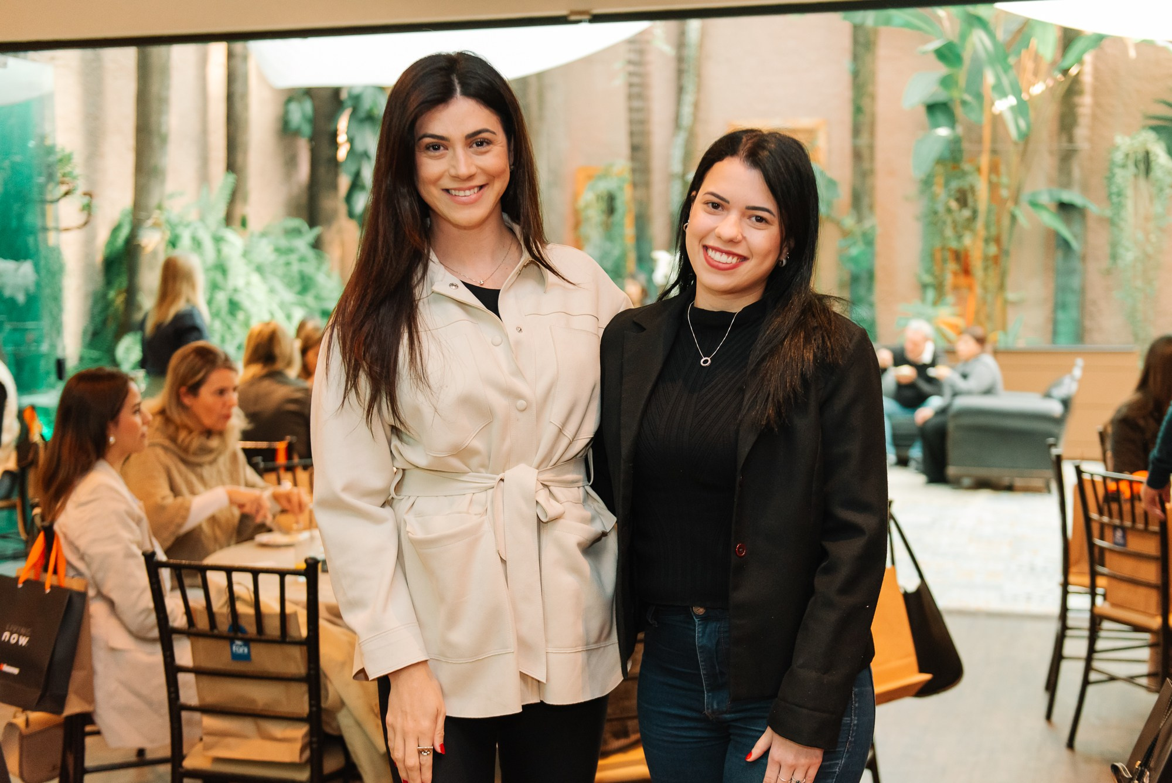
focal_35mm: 46
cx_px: 640
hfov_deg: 42.8
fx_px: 1493
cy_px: 427
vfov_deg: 29.3
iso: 2000
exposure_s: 1/125
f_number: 2.8
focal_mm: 42
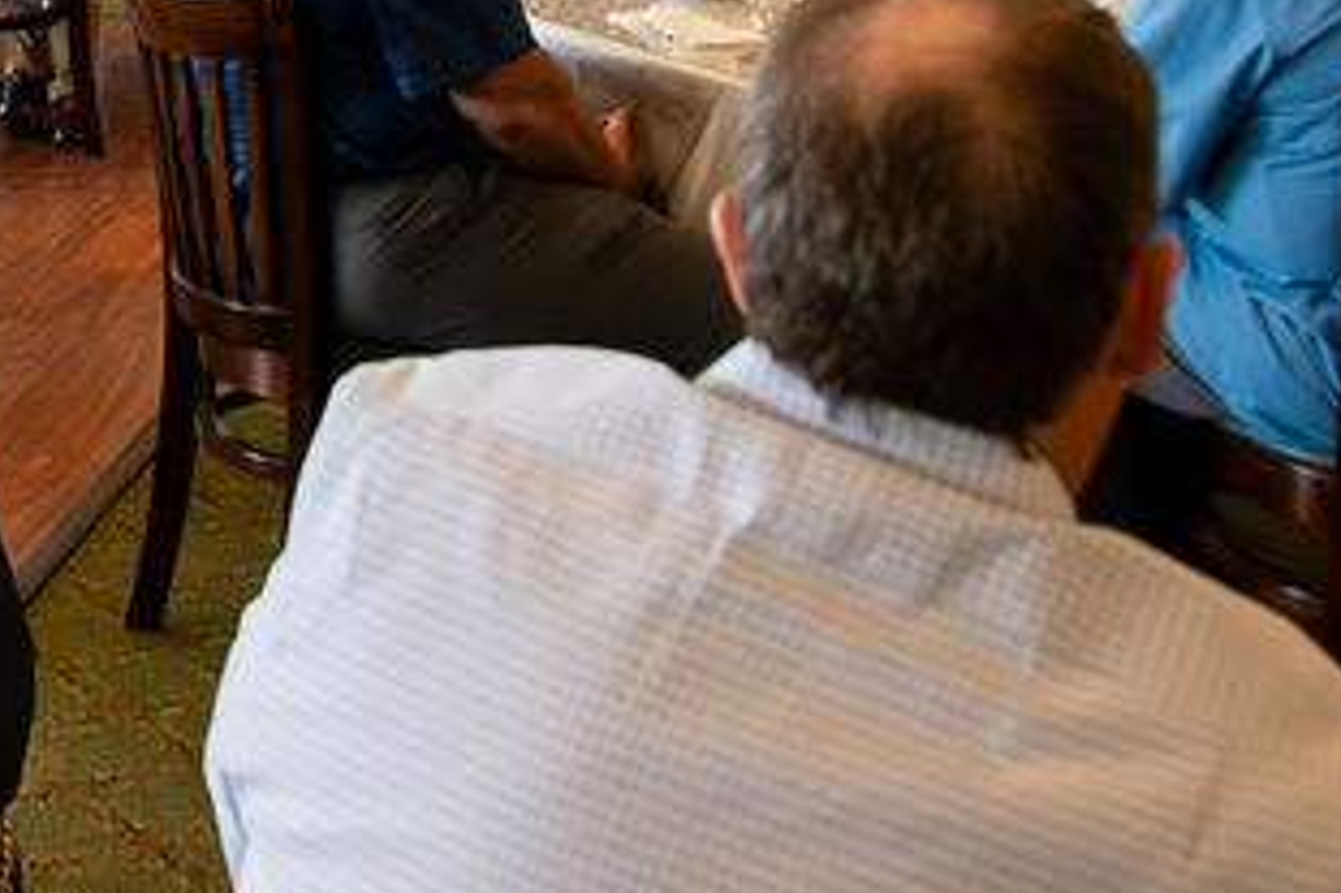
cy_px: -298
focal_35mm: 89
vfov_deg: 14.6
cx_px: 17
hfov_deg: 22.1
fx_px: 3313
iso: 2200
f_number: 5
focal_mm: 18
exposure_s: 1/250
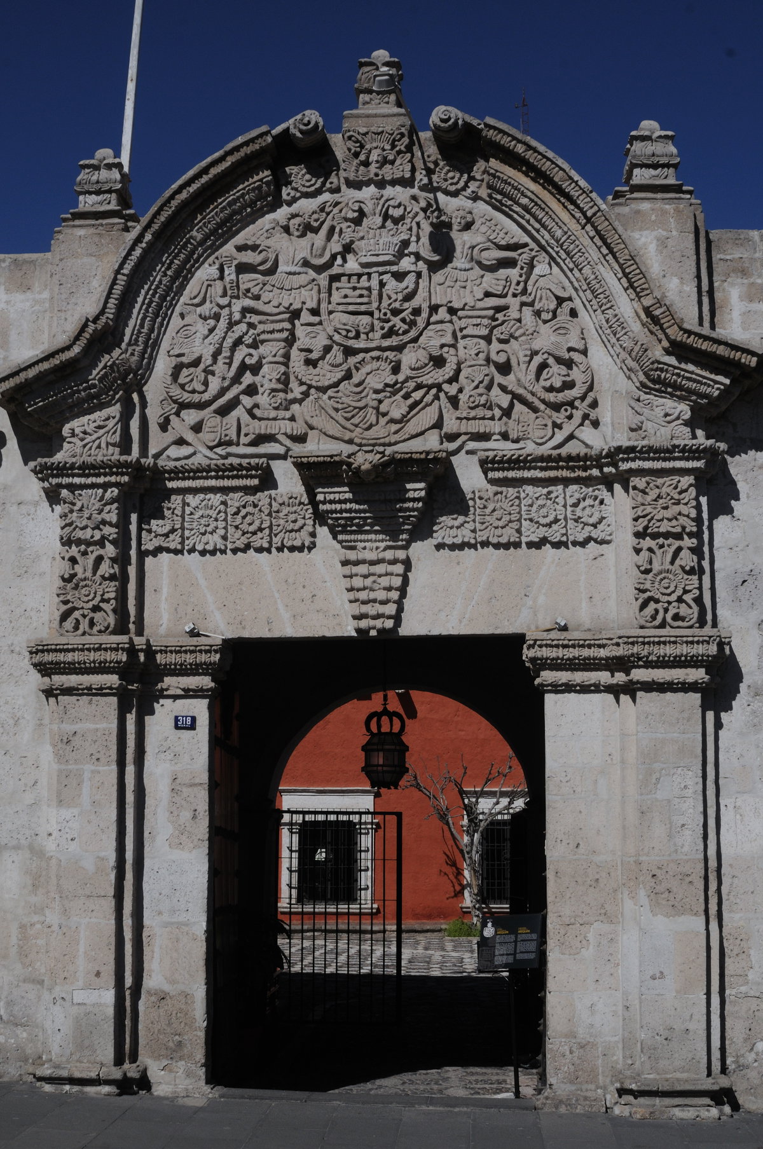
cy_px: 574
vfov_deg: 46.4
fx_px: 1339
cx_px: 382
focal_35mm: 42
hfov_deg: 31.8
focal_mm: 28
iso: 200
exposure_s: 1/640
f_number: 13
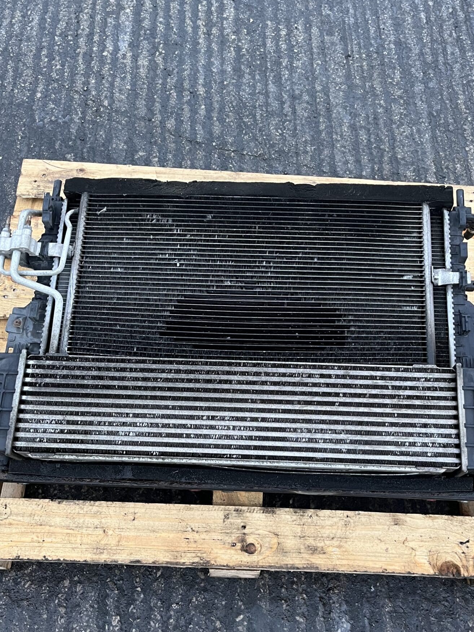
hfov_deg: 37.7
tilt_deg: -59.1
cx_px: 260
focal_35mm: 38
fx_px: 694
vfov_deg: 49.0
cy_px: 316
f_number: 1.6
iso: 125
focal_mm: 5.1
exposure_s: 1/91
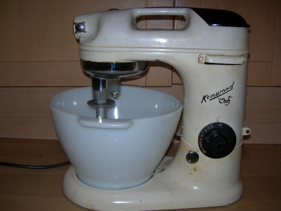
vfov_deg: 37.7
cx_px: 140
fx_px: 308
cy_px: 106
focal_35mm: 38
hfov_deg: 49.0
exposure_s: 1/60.1
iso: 50
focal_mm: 7.8
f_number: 2.8
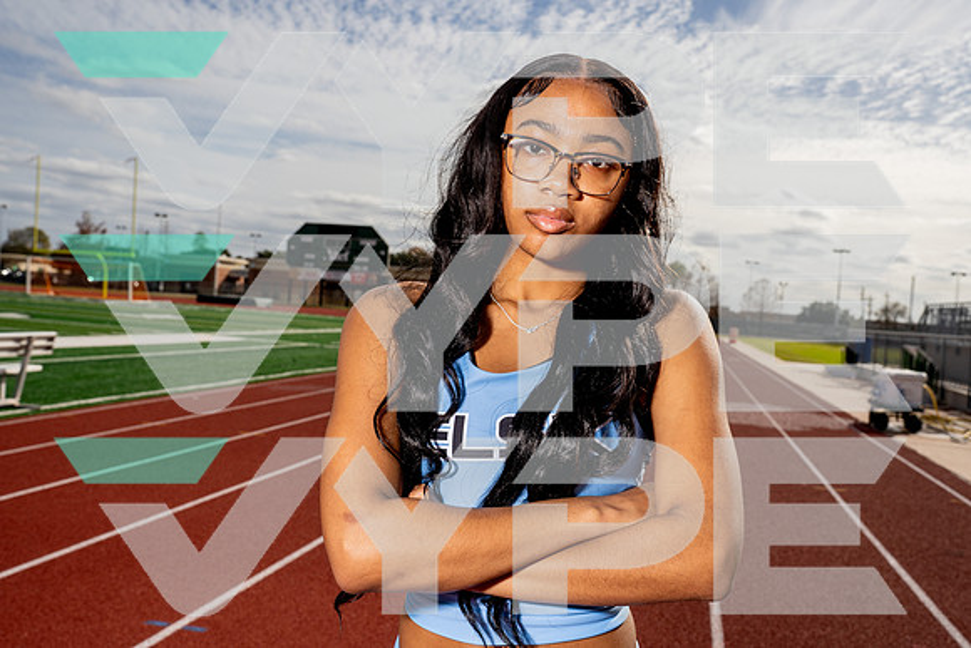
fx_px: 890
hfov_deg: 57.2
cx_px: 486
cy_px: 324
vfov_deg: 40.0
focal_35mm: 33
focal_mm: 33
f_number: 8
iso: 160
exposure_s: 1/1250
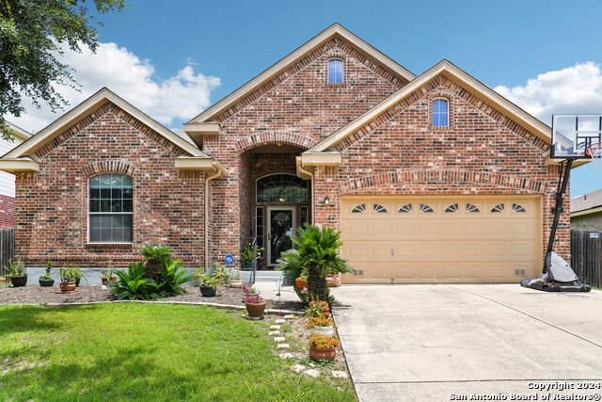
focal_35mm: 21
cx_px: 301
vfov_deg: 59.5
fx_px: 351
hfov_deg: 81.2
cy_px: 201
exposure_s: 1/500
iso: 200
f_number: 8
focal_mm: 21
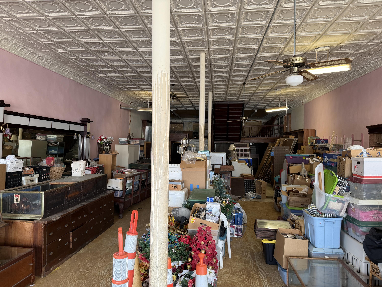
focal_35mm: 24
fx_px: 265
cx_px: 191
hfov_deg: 71.6
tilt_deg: +0.4
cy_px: 144
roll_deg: -0.7
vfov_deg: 56.8
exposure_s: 1/60
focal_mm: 6.76
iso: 125
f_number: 1.78
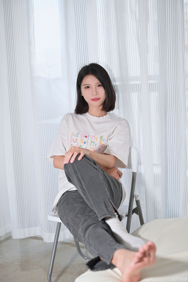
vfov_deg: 40.3
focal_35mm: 49
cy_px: 141
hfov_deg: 27.5
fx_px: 384
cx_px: 94
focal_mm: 49
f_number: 2.2
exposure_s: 1/100
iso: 1600
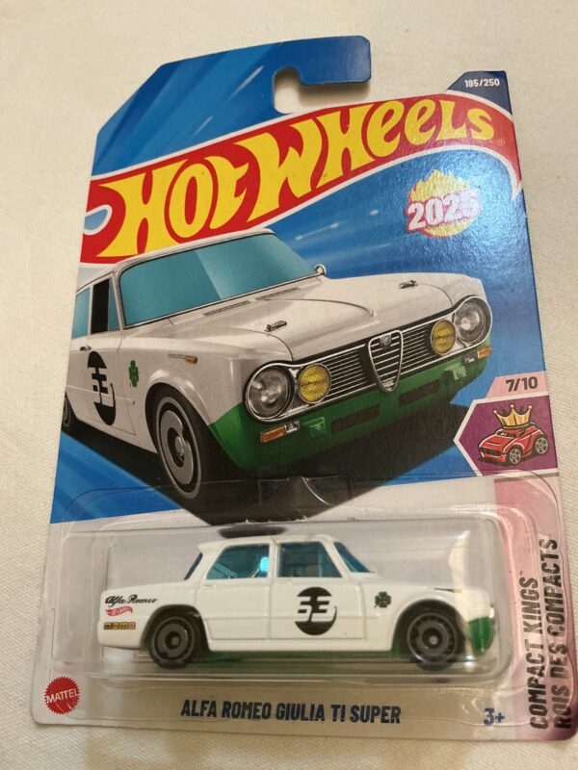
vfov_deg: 61.7
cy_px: 385
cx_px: 289
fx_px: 646
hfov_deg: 48.2
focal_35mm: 29
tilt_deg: -60.2
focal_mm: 3
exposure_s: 1/60
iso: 200
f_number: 1.8
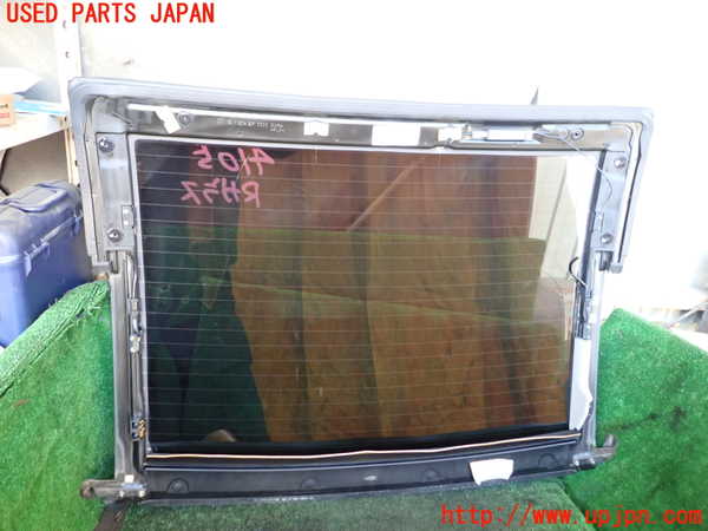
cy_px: 266
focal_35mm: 25
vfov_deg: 54.9
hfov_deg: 69.4
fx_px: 511
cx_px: 354
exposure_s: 1/30
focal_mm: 4.5
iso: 400
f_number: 2
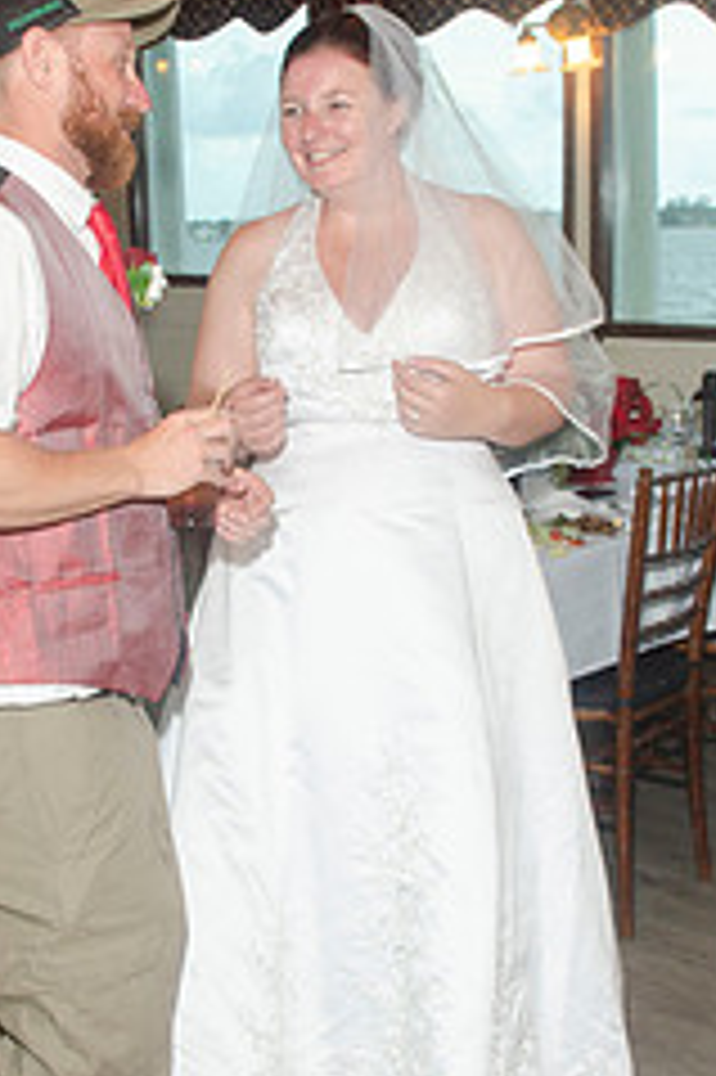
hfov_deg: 21.9
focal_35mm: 62
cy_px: 581
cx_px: 297
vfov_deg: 32.4
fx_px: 1852
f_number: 5.6
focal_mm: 22
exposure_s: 1/60
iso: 400
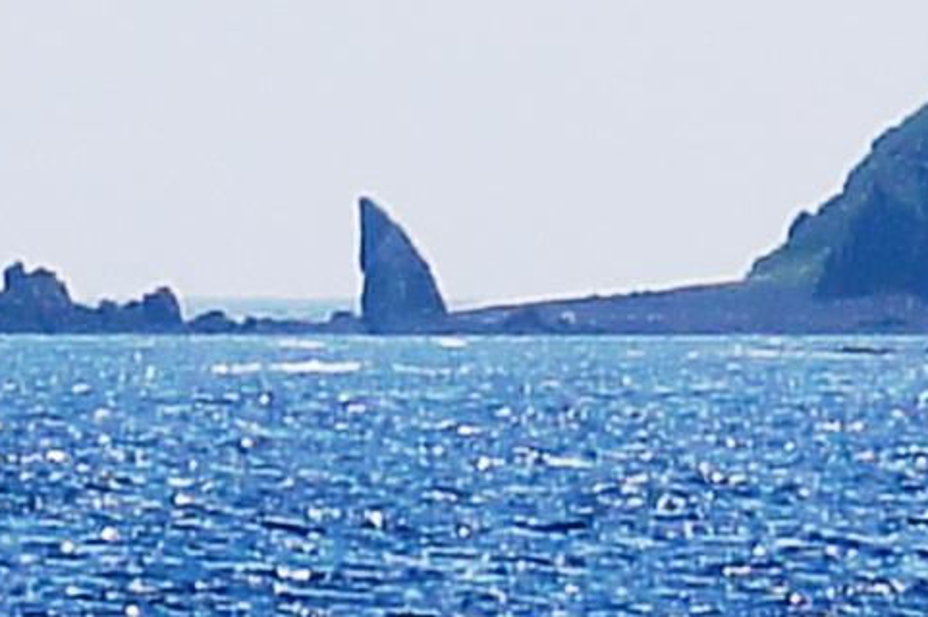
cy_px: 251
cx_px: 411
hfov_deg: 1.9
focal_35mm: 1100
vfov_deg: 1.2
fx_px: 28335
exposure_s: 1/1000
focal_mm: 46
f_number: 9
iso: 200
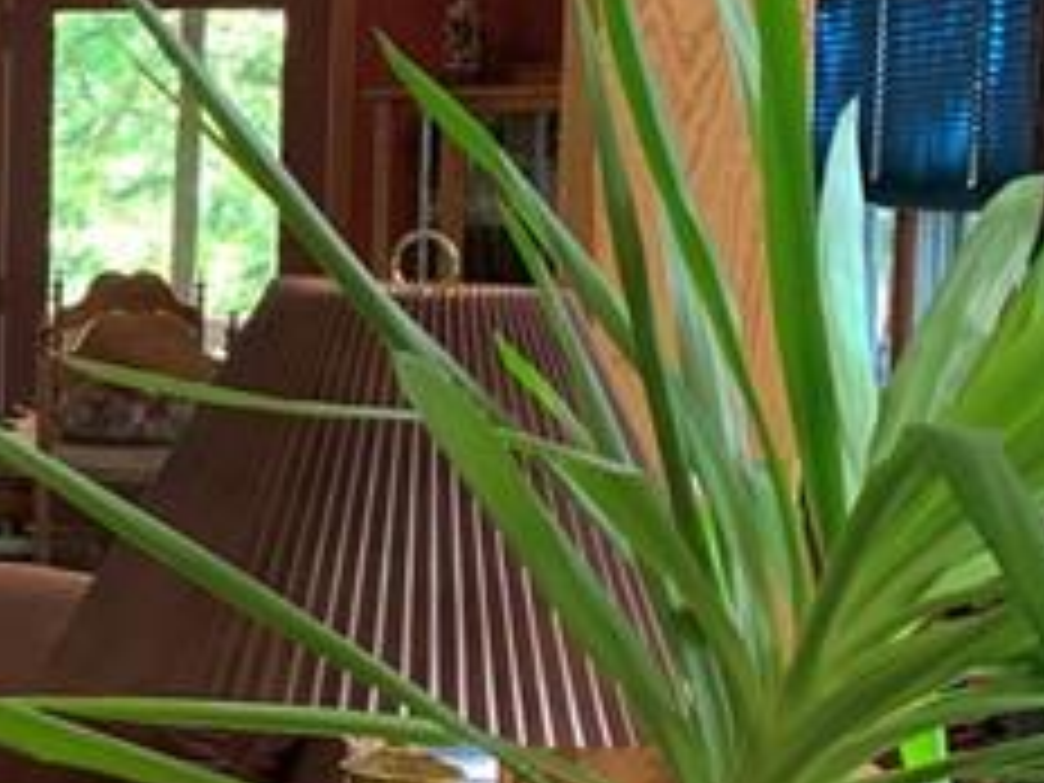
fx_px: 3468
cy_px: 387
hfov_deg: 15.4
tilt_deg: -5.4
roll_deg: -0.4
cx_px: -652
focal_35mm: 115
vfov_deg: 12.9
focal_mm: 4.25
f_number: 1.8
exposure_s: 1/60
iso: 200
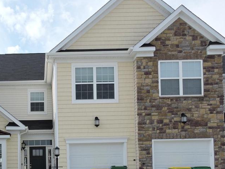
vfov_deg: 25.6
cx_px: 33
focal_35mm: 55
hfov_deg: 33.5
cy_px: 157
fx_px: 357
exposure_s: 1/800
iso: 100
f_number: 3.3
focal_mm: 4.3
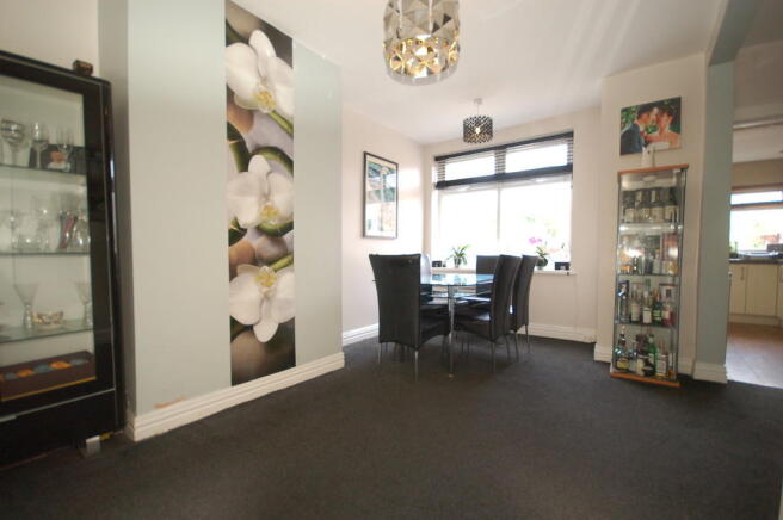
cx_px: 392
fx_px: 326
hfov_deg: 100.4
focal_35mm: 15
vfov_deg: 77.2
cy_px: 260
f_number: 4
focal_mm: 10
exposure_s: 1/60
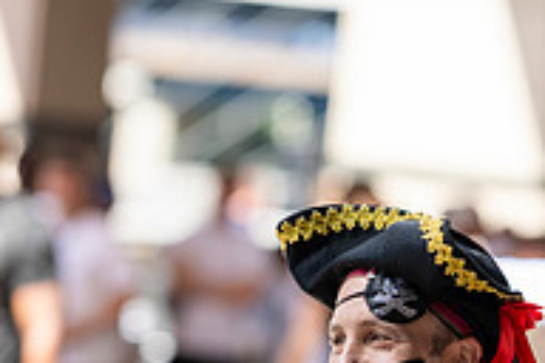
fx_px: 5949
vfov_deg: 3.5
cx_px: 379
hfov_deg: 5.2
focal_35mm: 393
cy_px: 375
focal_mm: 105
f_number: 2
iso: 100
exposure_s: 1/1000
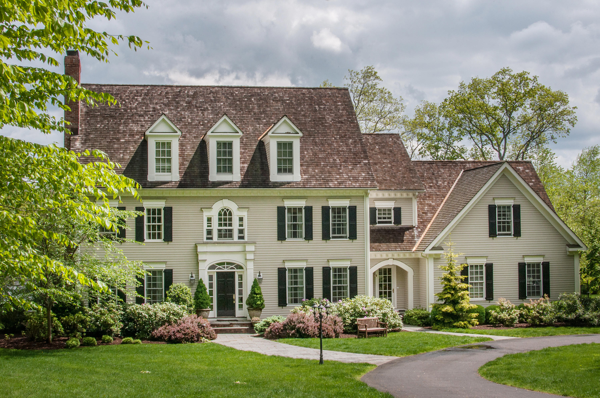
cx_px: 300
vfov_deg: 25.7
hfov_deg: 37.9
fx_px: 874
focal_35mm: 52
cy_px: 199
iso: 200
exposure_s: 1/125
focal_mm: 35
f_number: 20
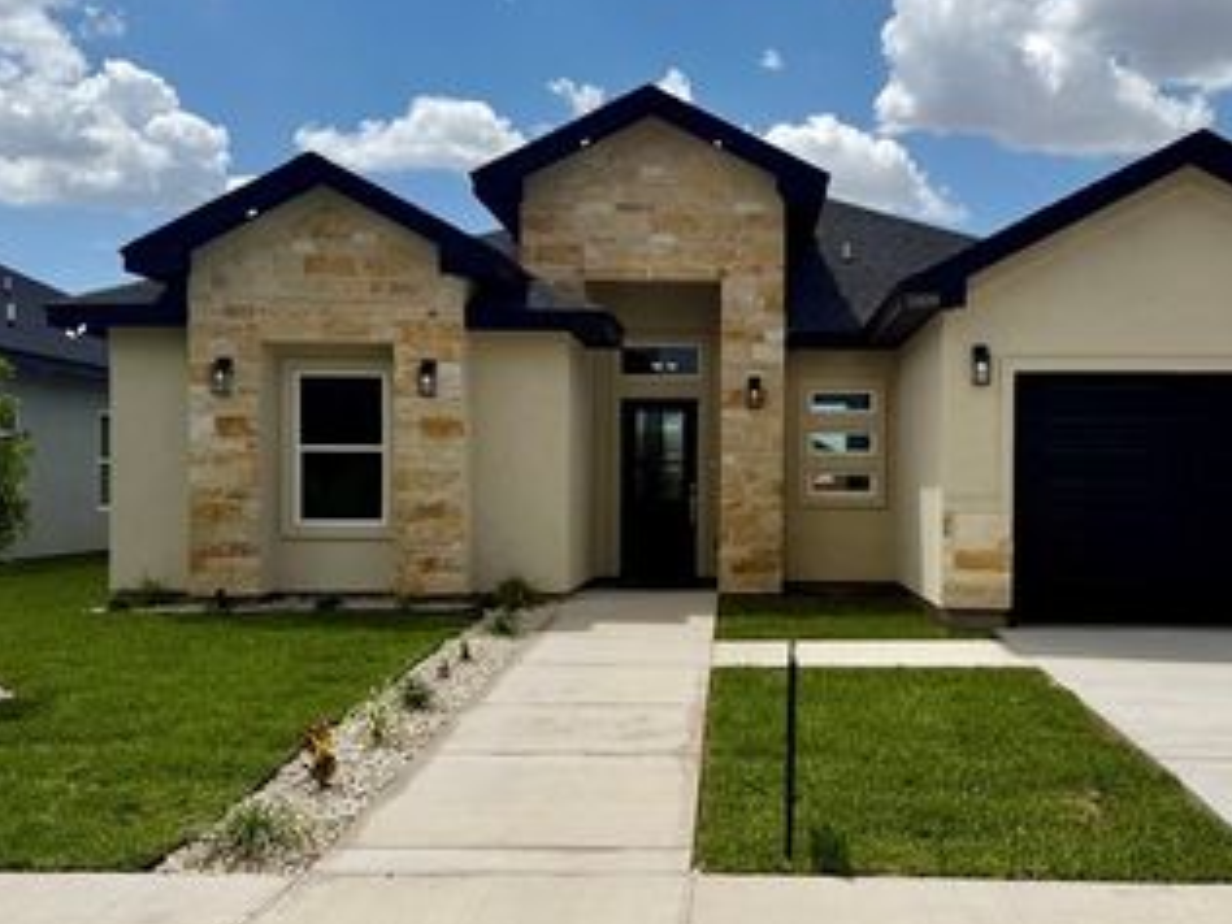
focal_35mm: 38
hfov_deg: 48.8
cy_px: 497
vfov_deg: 37.7
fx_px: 1352
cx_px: 717
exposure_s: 1/9091
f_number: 1.78
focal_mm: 6.76
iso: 80
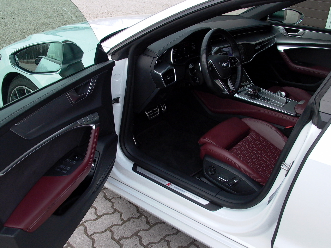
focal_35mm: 33
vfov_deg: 42.9
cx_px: 166
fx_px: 316
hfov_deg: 55.4
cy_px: 124
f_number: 3.64
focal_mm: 7.15
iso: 100
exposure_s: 1/218
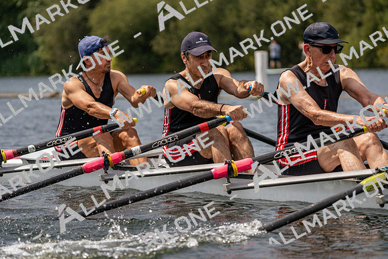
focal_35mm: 216
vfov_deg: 6.4
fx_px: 2328
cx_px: 194
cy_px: 130
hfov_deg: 9.5
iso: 200
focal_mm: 216
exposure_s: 1/1600
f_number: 5.6
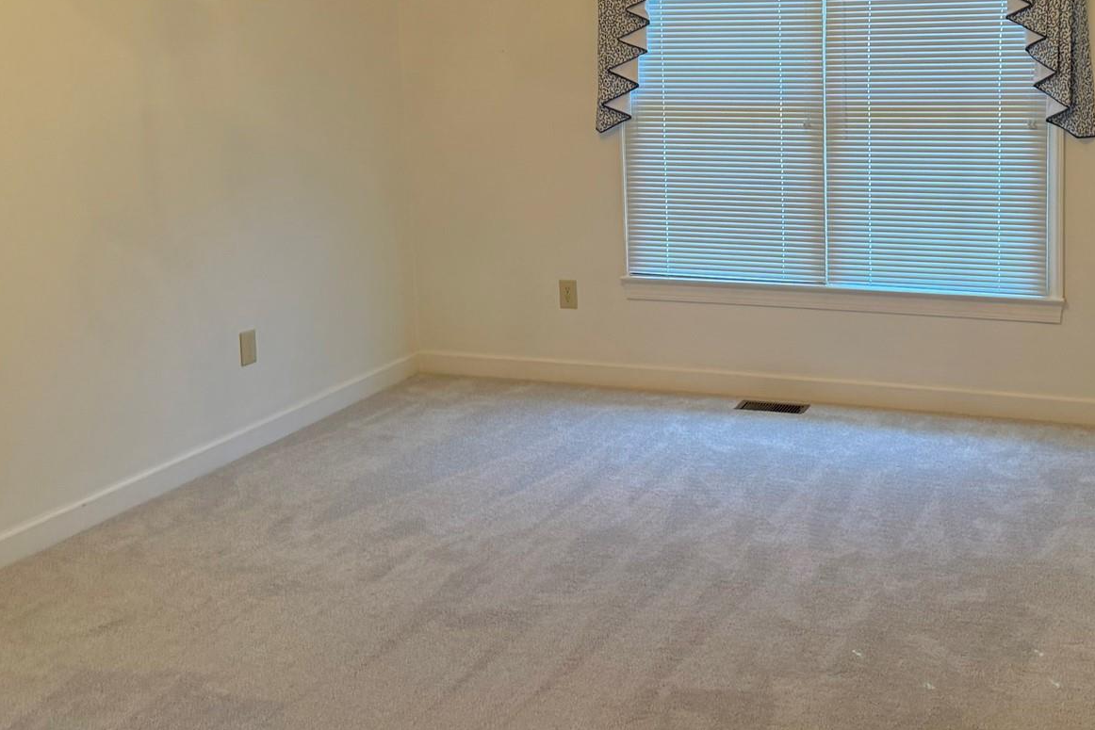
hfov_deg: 43.7
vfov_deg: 30.0
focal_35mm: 44
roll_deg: +0.9
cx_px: 751
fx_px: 1338
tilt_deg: -6.2
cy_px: 174
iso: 250
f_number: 1.78
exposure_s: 1/120
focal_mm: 6.76
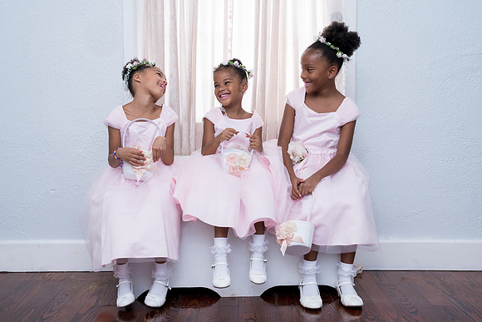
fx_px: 632
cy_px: 170
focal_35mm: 47
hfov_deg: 41.8
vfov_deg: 28.6
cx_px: 241
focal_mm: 39
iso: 1250
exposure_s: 1/160
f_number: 6.3
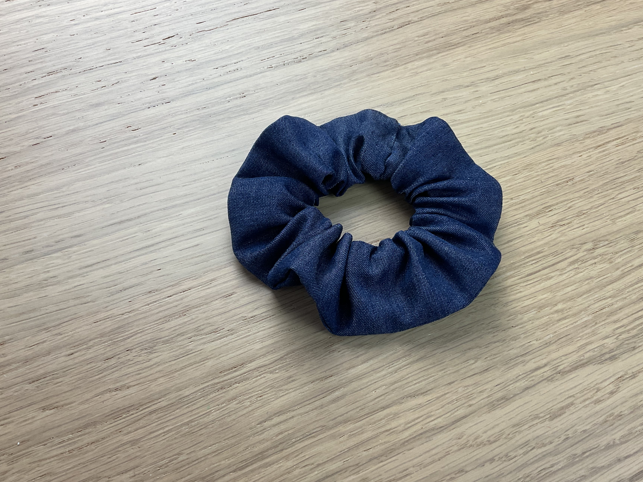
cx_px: 334
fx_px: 632
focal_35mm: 34
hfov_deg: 53.9
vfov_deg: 41.8
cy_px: 245
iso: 40
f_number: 1.8
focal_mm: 3
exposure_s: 1/100
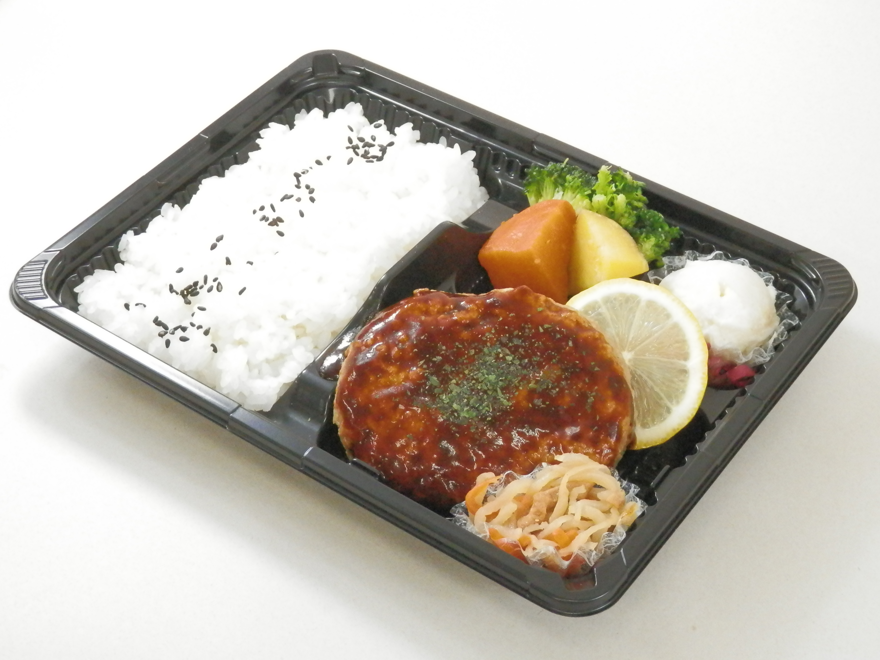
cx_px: 440
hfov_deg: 29.4
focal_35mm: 66
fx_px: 1678
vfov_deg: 22.3
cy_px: 330
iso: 800
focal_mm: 11.9
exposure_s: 1/100
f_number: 4.4
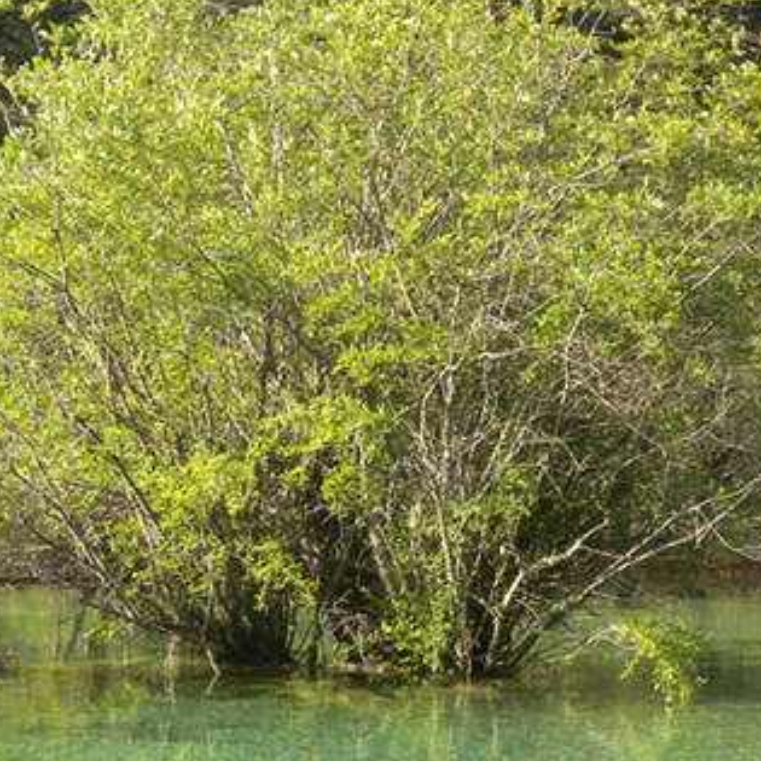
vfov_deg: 13.6
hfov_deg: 13.6
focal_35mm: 128
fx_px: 3184
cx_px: 447
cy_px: 503
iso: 64
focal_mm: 12.3
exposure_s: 1/127
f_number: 4.1
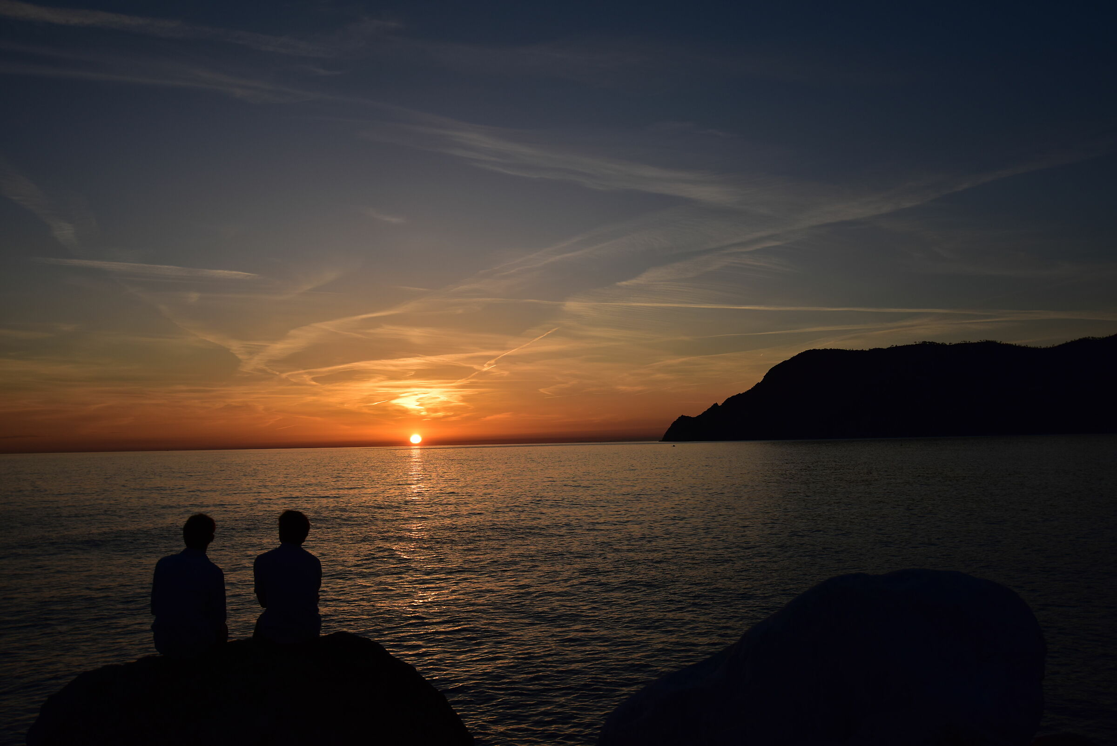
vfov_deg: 38.9
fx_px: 1055
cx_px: 558
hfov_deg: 55.8
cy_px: 373
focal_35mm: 34
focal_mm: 34
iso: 160
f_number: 4.5
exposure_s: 1/2000
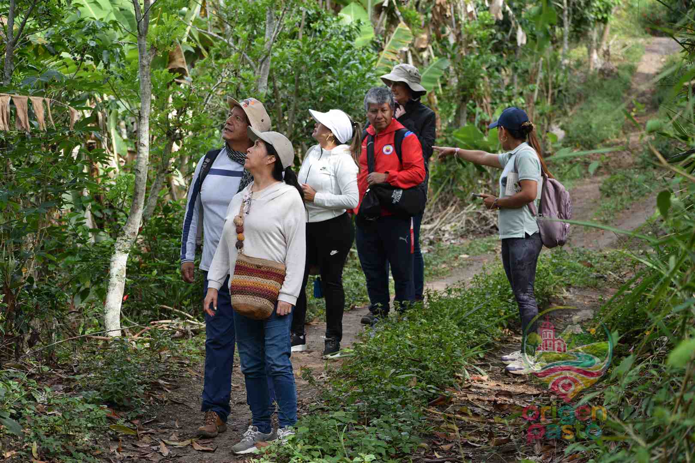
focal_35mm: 128
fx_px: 2461
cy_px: 232
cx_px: 348
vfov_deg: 10.8
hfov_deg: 16.1
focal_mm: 85
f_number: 5
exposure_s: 1/400
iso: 400
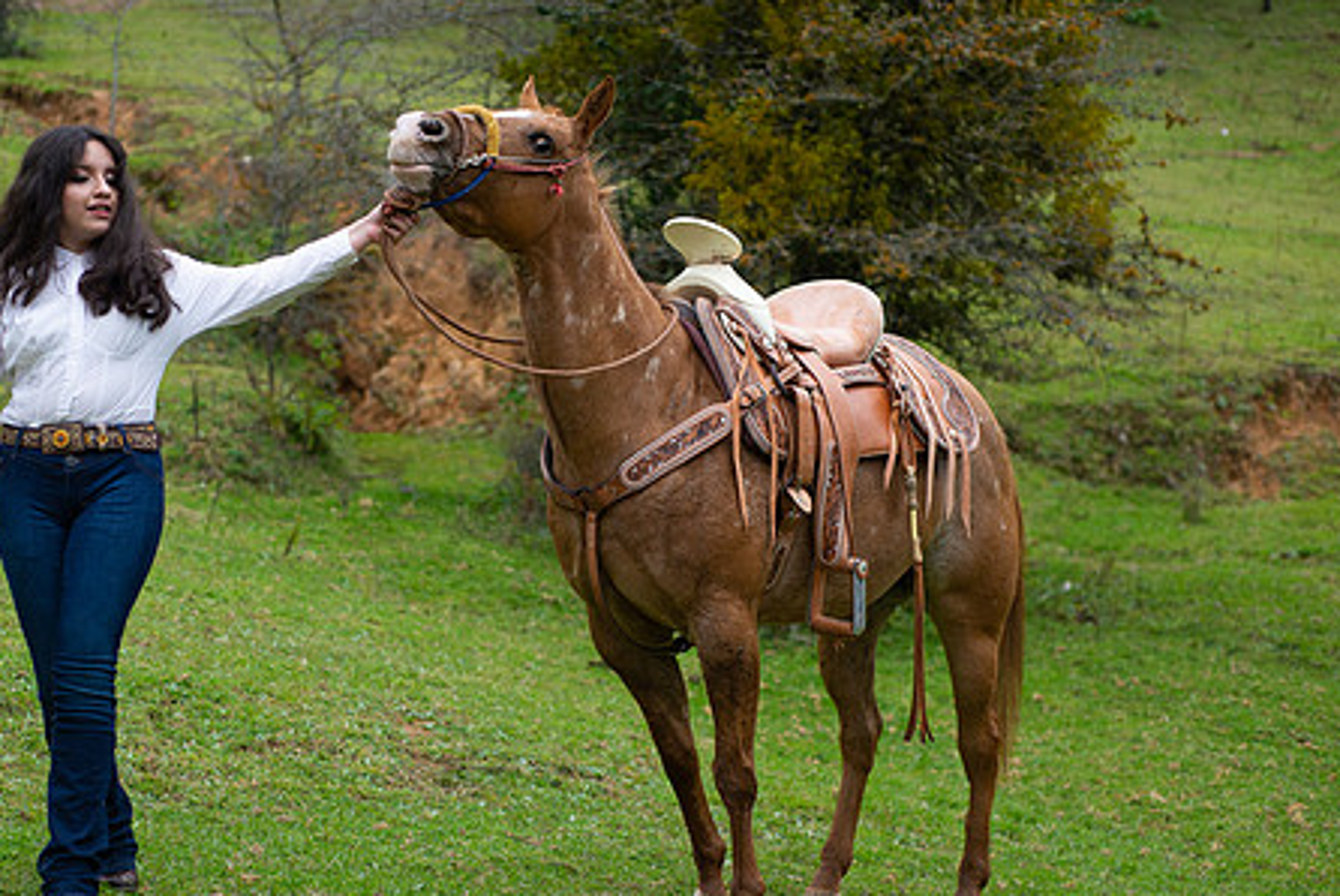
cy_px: 483
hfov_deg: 30.9
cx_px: 571
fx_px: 2421
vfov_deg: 20.9
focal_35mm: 65
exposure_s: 1/2000
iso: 400
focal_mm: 50
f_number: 2.8
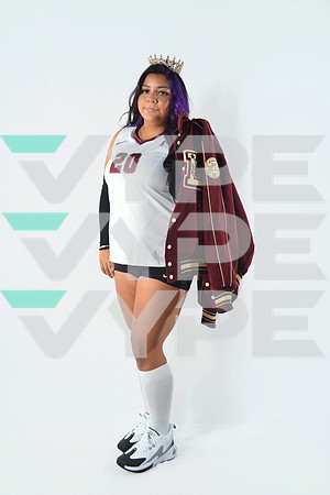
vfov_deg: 50.7
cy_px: 248
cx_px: 165
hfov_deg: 35.1
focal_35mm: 38
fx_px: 522
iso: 200
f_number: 5.6
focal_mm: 38
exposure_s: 1/200
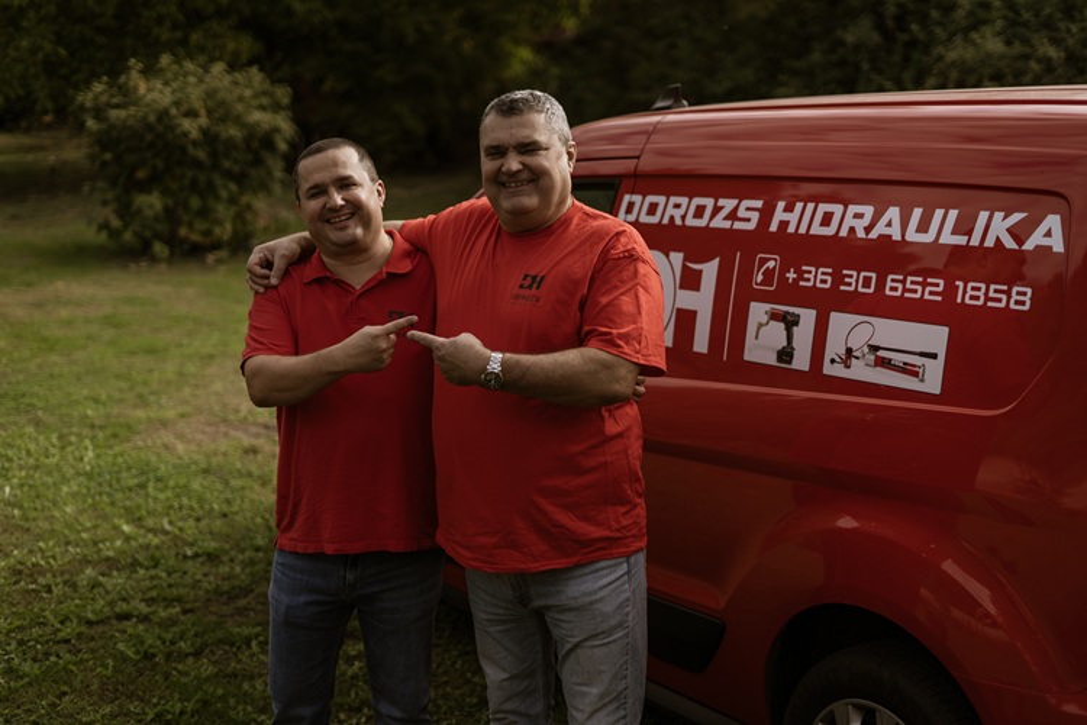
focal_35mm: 50
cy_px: 362
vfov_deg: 27.0
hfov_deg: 39.6
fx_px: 1510
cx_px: 544
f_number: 1.8
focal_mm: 50
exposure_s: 1/2000
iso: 50
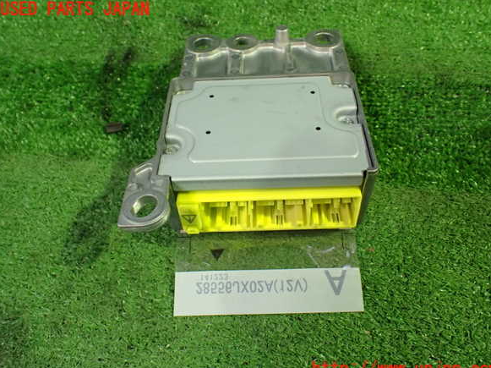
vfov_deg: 45.4
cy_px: 189
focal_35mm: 31
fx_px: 439
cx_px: 249
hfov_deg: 58.4
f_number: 2.3
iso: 800
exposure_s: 1/80
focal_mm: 5.4
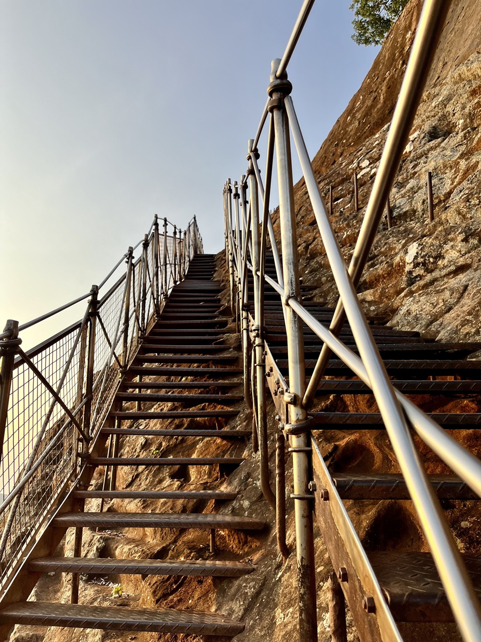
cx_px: 240
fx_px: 482
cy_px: 321
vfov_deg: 67.3
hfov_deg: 53.1
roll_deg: -4.6
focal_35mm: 26
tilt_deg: +20.0
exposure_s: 1/858
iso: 50
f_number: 1.6
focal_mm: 5.1
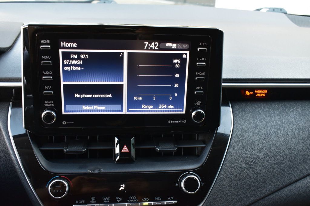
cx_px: 155
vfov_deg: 35.5
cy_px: 103
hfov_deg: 51.3
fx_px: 323
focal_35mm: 38
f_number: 6.3
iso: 1000
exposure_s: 1/15
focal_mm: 25
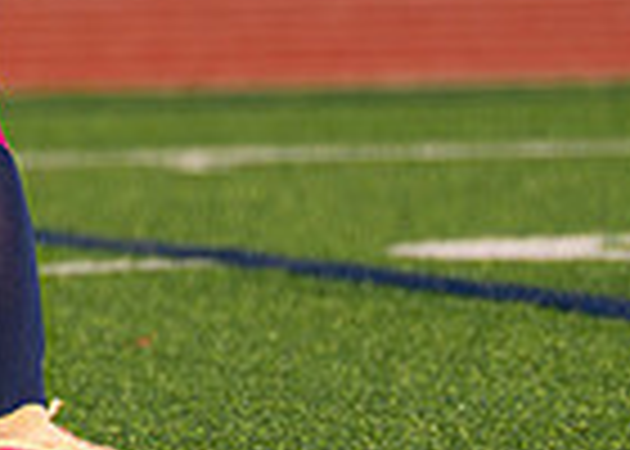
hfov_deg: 1.0
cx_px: -874
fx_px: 35338
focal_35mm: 1975
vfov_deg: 0.7
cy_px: -239
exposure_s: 1/2000
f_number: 2.8
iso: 200
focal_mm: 200
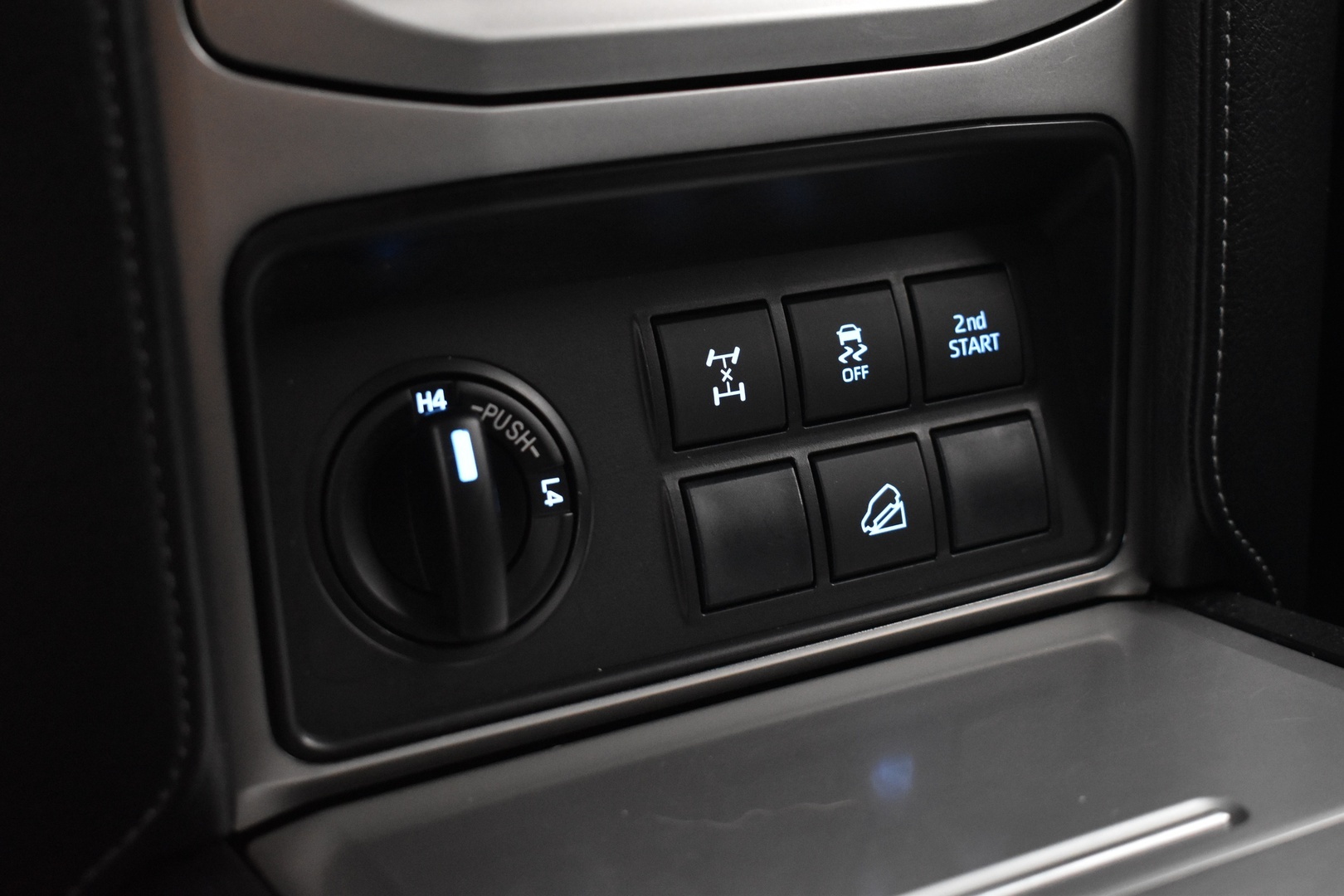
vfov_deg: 25.8
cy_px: 448
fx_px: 1960
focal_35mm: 52
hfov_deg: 37.9
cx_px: 672
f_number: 4.5
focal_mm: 35
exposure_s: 1/13
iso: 3200
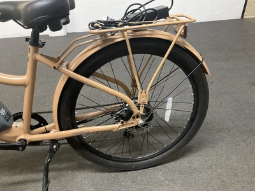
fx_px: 214
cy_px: 96
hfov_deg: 61.7
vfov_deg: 48.2
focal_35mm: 29
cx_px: 128
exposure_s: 1/30
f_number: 1.8
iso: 320
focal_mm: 3
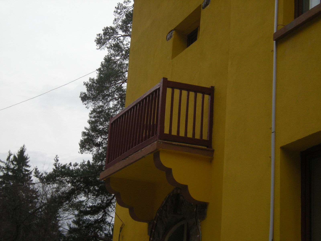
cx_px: 160
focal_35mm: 78
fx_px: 723
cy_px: 120
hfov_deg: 25.0
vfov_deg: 18.9
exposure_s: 1/113
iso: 168
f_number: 4.8
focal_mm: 13
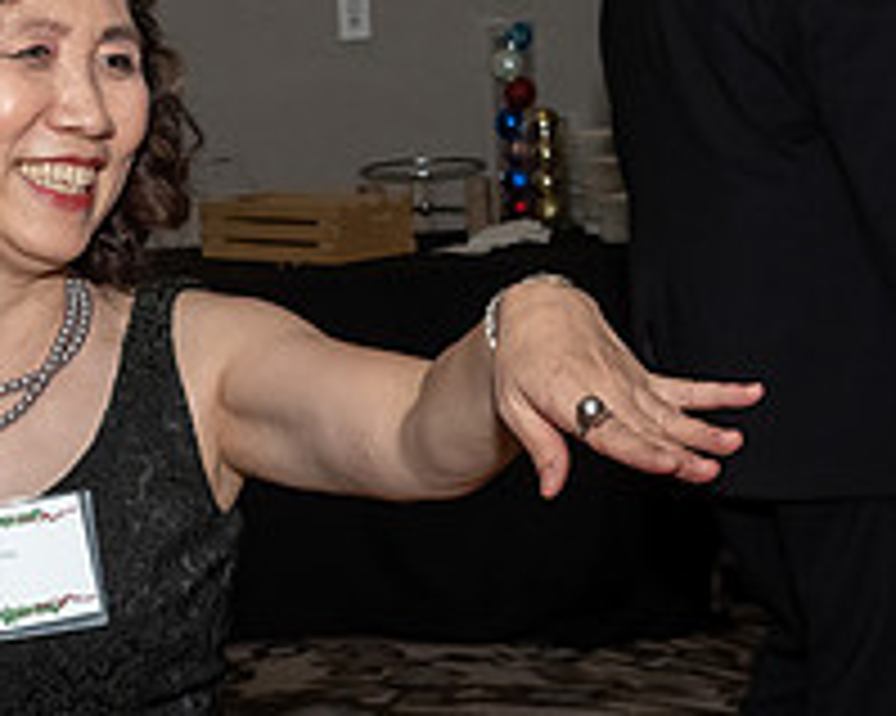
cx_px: 126
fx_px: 3366
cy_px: 477
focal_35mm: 127
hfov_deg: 15.0
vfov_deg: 12.1
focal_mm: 23
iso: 500
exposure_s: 1/250
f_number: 7.1
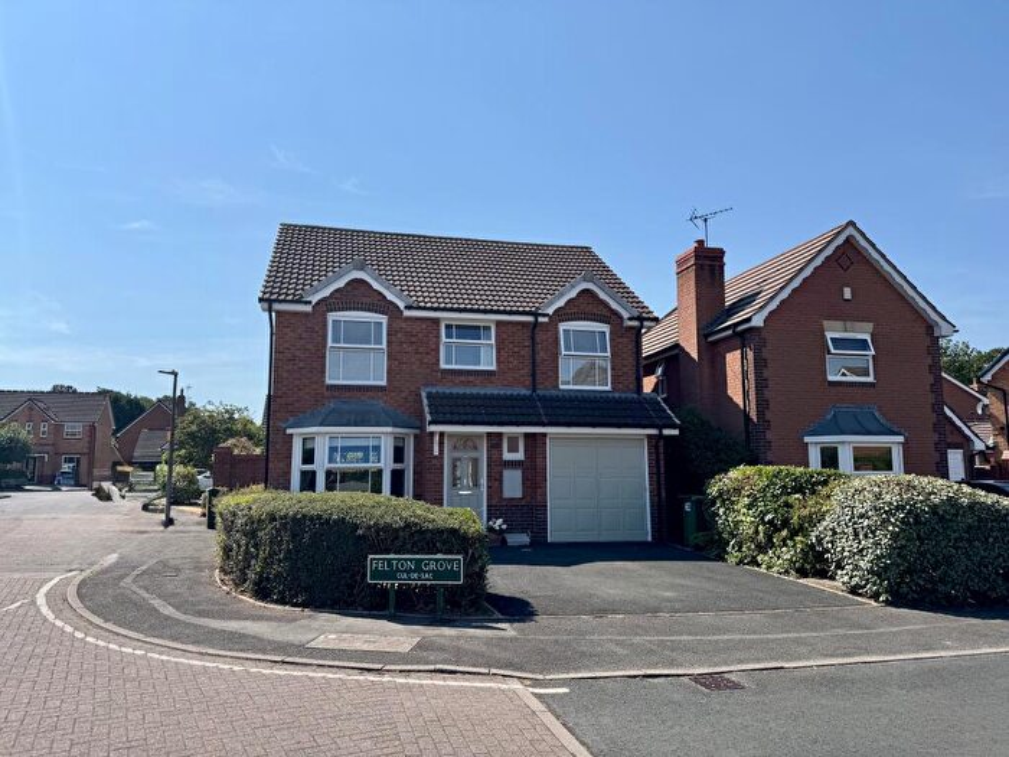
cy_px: 378
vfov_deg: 56.8
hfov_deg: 71.6
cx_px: 504
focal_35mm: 24
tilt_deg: +7.0
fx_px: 700
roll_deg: +0.3
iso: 80
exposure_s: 1/6410
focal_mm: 6.76
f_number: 1.78
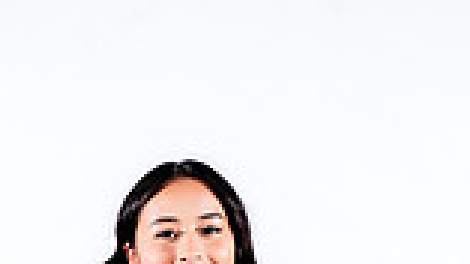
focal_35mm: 164
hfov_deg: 13.1
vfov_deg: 7.0
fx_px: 2042
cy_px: 621
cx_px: 192
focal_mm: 54.7
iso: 250
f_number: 4.5
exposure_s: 1/250
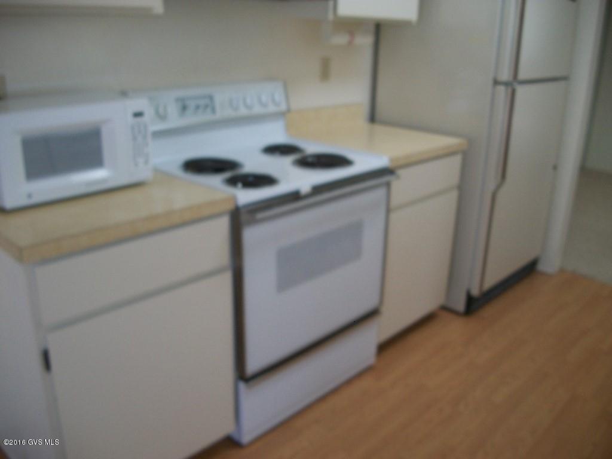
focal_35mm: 32
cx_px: 306
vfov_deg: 44.2
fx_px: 566
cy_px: 230
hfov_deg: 56.8
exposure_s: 1/30
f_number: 2.9
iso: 80
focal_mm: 5.7
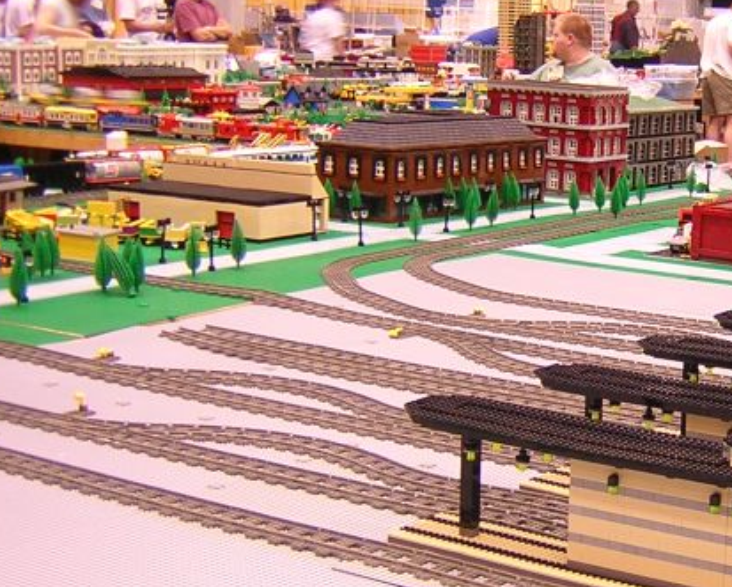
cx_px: 658
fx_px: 1474
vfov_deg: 22.5
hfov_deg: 26.9
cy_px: 227
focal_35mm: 68
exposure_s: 1/4.9
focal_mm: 4.7
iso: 100
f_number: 2.6
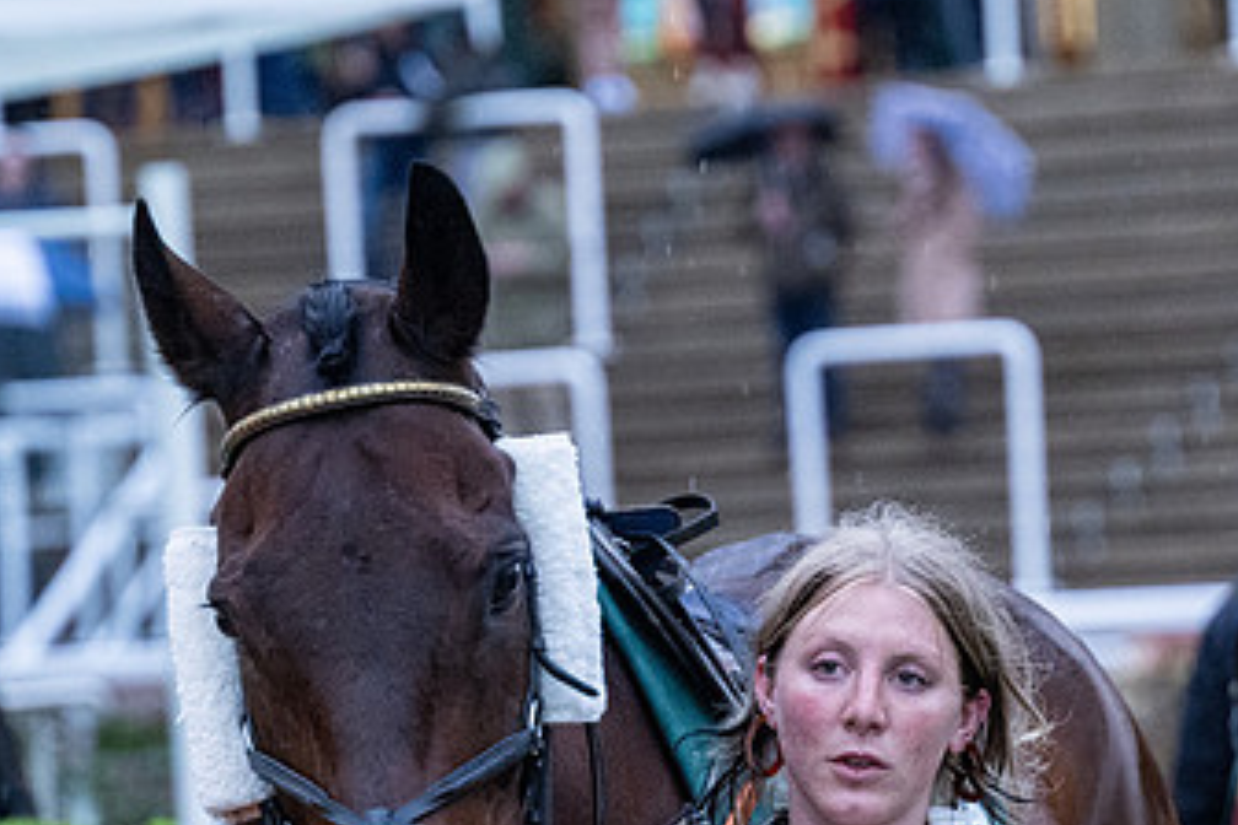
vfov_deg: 4.4
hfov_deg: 6.7
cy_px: 708
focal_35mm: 309
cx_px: 903
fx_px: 10625
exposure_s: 1/500
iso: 3200
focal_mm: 130
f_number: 4
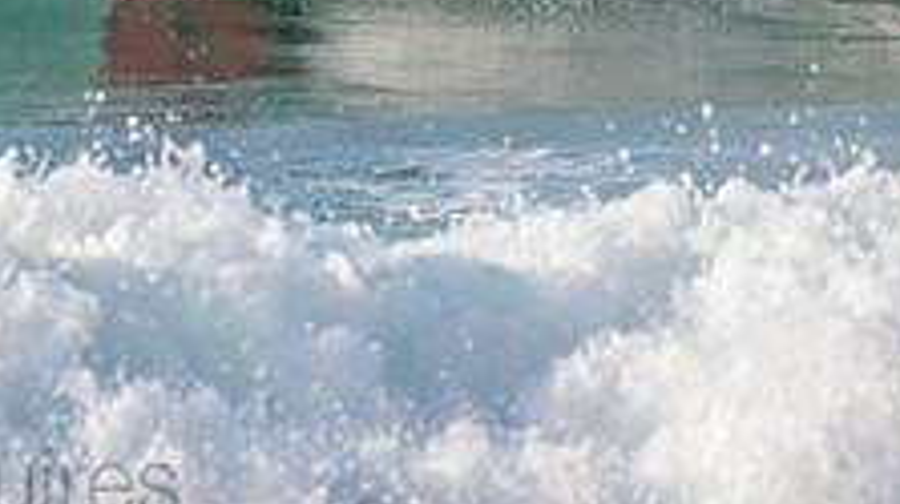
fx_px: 39916
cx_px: 131
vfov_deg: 0.7
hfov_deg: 1.3
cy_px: -334
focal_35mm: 1674
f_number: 5.6
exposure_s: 1/1250
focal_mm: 500
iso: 220
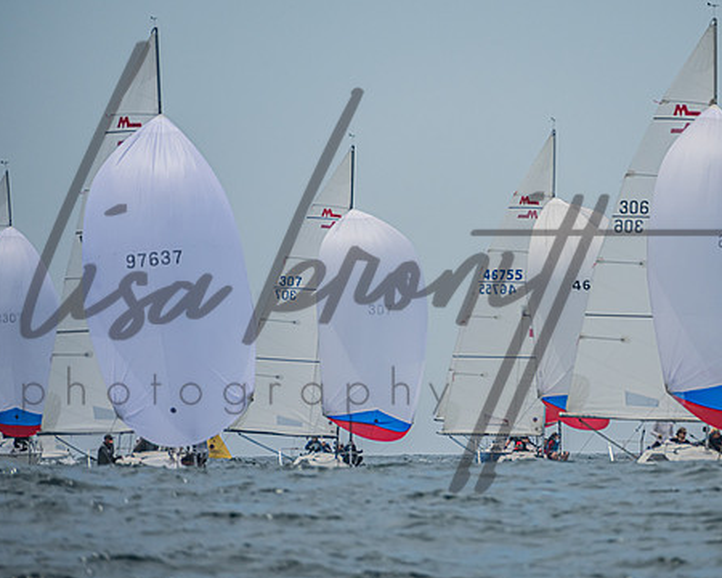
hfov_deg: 3.4
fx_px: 12330
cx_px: 462
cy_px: 267
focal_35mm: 577
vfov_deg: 2.7
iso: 500
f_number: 8
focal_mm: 400
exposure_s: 1/3200
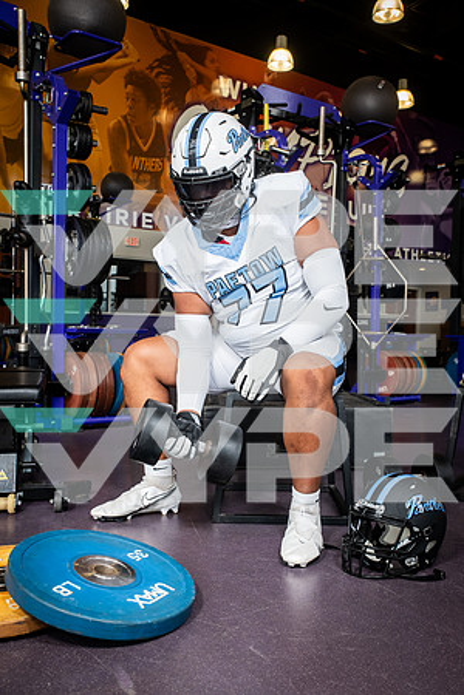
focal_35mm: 35
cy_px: 348
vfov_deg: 54.4
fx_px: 677
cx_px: 232
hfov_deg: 37.9
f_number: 7.1
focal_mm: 35
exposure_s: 1/250
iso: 800
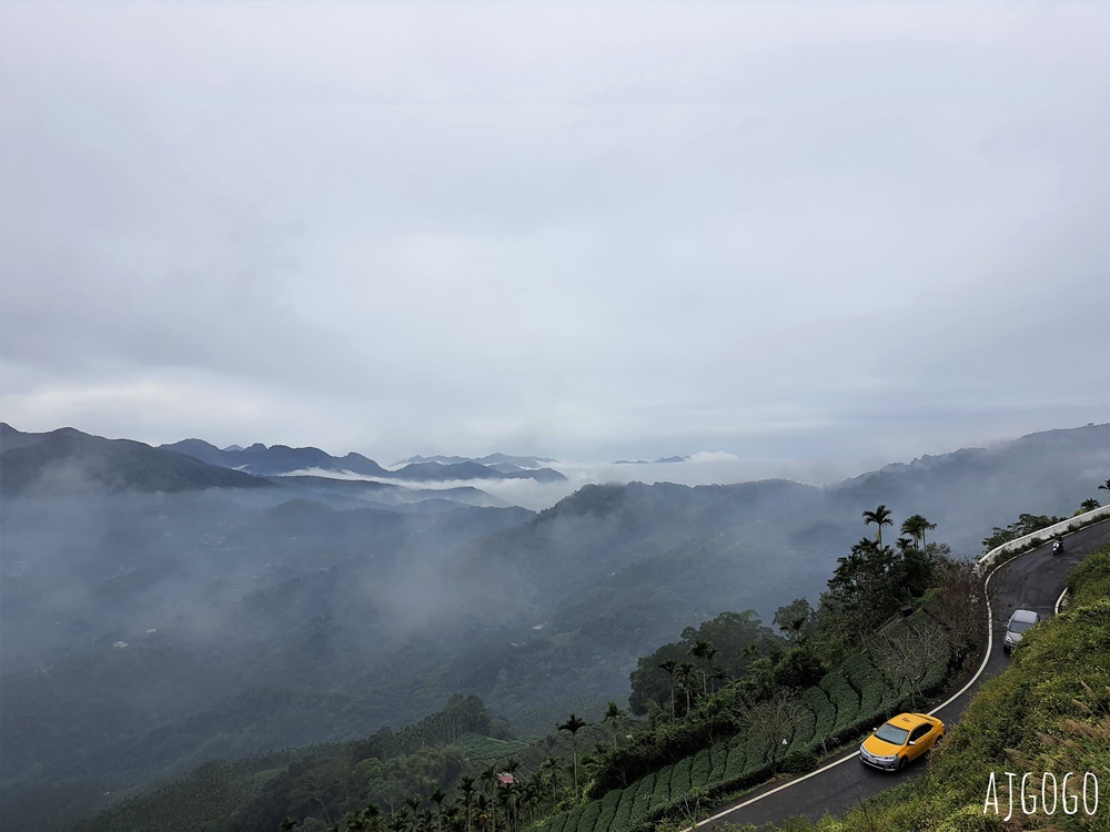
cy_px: 416
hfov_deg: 67.3
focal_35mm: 26
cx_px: 555
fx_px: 834
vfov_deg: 53.1
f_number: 1.7
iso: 50
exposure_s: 1/2432
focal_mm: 4.32
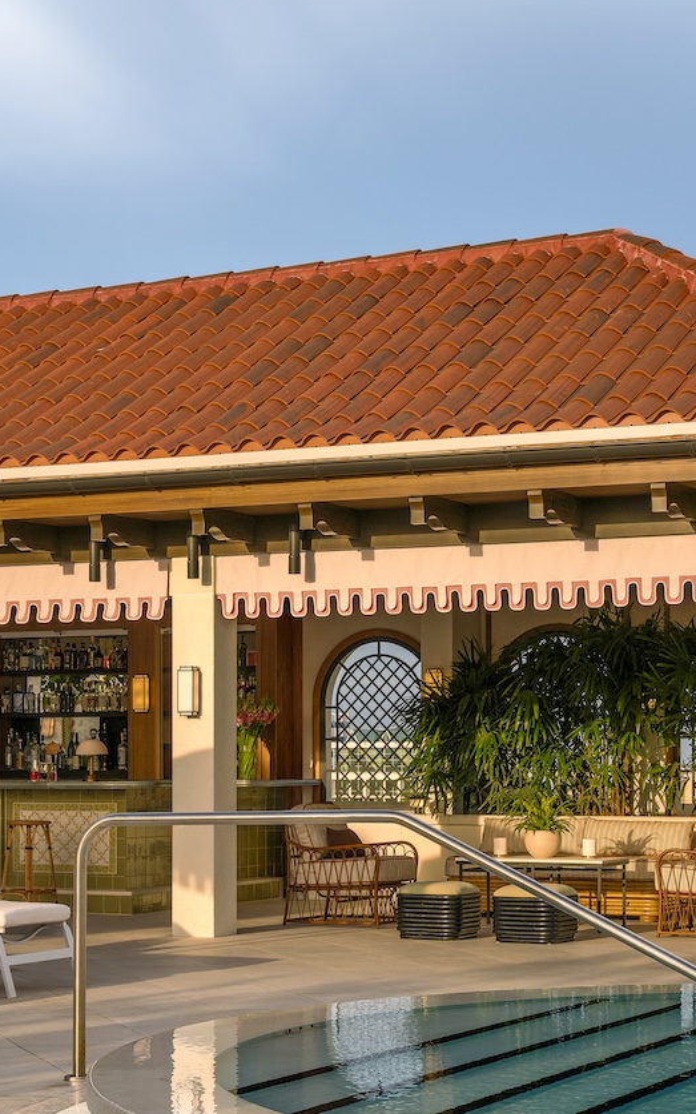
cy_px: 801
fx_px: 2307
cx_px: 345
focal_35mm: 76
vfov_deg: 26.9
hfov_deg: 17.2
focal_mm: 37.6
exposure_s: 1/320
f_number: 9
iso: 320
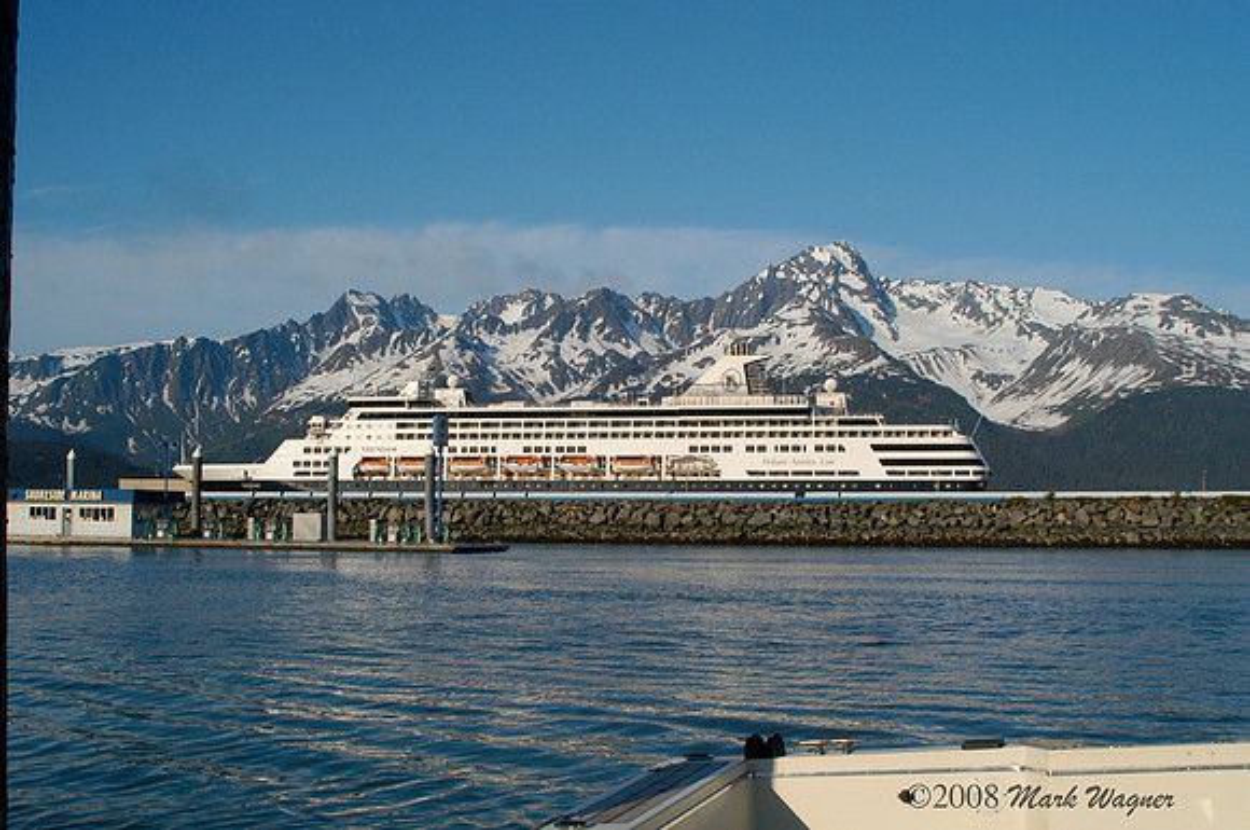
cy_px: 415
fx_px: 1456
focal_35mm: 42
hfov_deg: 46.5
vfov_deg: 31.8
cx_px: 625
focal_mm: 28
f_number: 13
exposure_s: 1/640
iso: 400
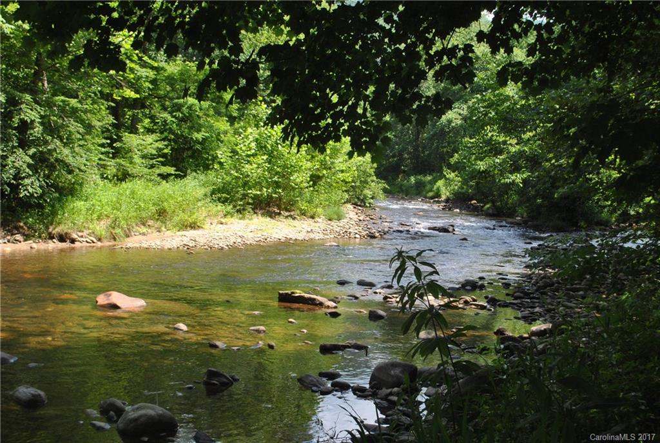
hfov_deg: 46.3
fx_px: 771
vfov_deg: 32.0
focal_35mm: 42
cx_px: 330
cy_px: 222
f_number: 8
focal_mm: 28
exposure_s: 1/250
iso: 400
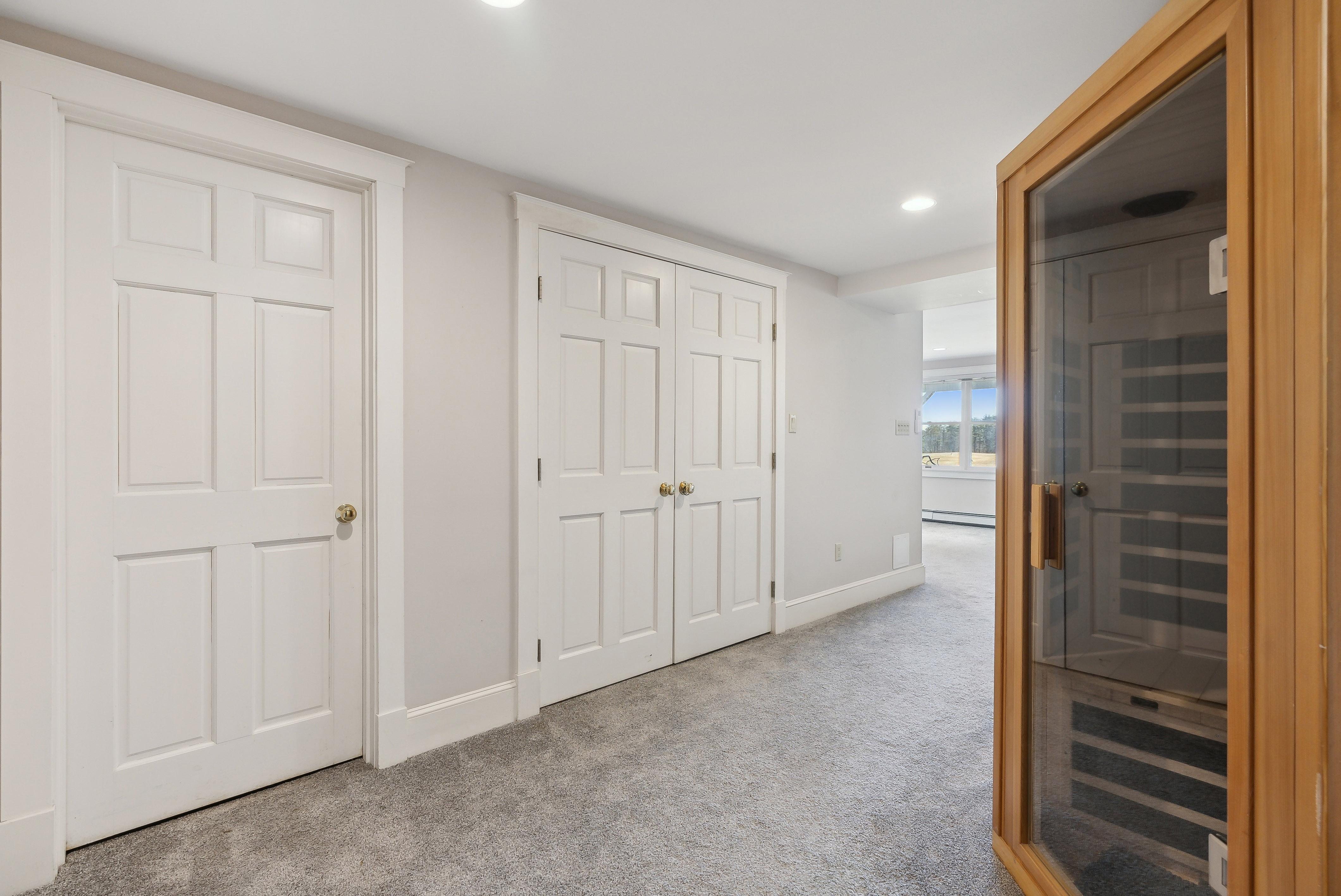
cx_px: 670
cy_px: 448
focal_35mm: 16
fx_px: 596
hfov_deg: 96.7
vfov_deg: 73.8
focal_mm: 16
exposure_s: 1/30
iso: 400
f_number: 7.1
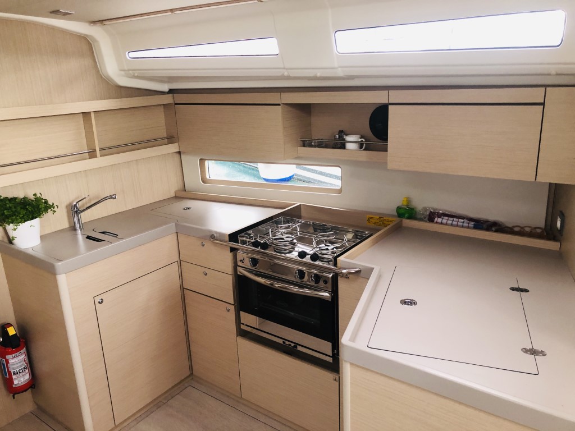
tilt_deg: -17.0
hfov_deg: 63.4
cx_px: 288
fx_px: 465
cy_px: 216
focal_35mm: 28
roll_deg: +3.0
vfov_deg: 49.7
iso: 50
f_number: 1.8
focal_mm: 3.99
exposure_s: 1/15
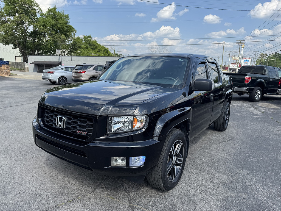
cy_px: 106
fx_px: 195
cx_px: 140
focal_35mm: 24
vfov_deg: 56.8
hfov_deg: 71.6
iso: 80
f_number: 1.78
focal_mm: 6.76
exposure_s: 1/2710
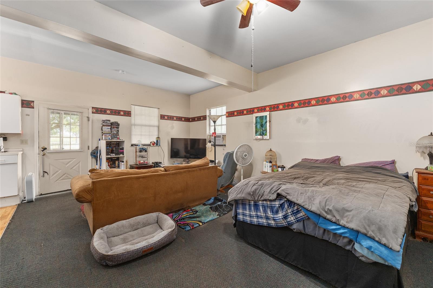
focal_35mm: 14
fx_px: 168
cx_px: 216
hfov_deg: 104.3
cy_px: 144
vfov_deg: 81.2
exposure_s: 1/2.5
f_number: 7.1
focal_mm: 14
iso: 1250
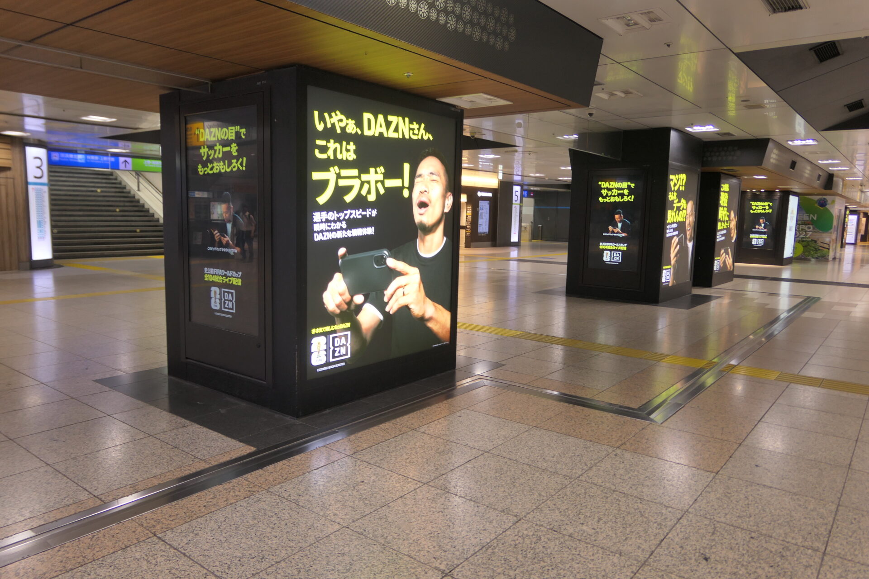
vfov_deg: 53.1
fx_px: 579
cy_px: 290
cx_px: 434
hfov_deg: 73.7
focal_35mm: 24
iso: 125
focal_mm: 8.8
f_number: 1.8
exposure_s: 1/125
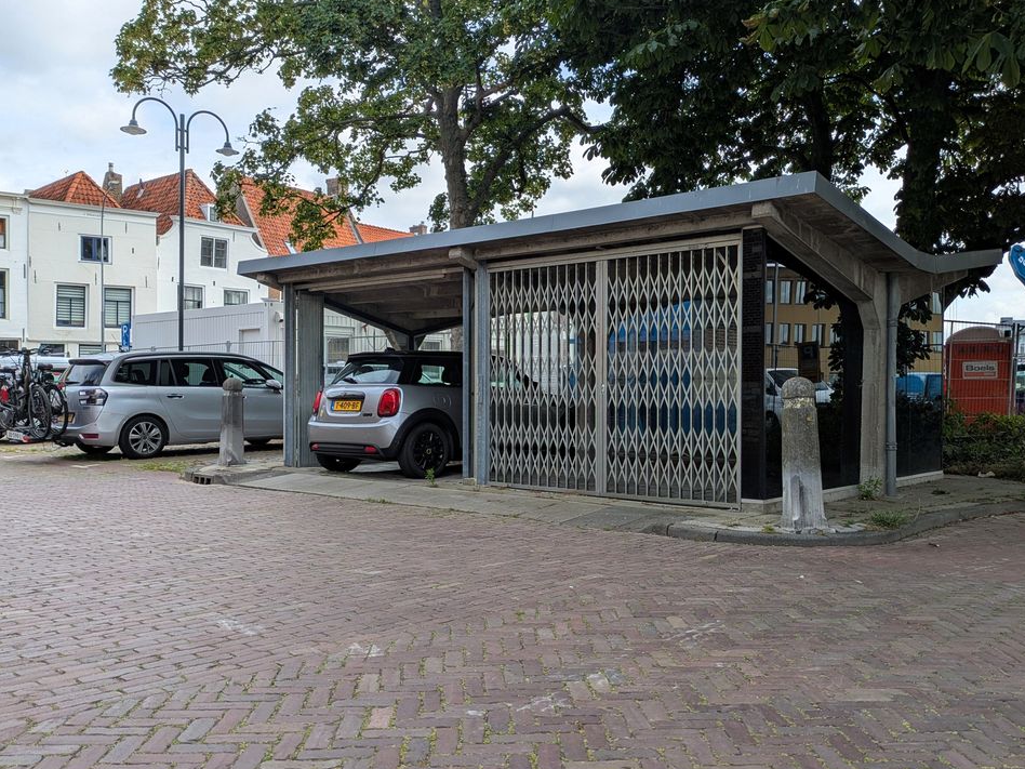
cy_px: 398
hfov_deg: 65.2
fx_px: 799
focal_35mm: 27
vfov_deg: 51.3
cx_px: 553
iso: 45
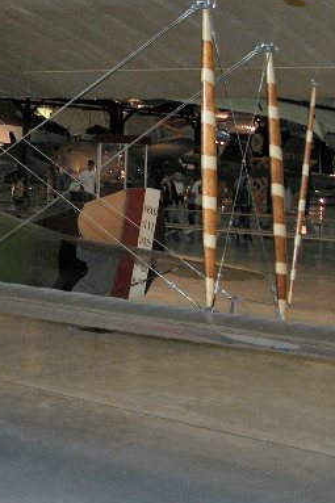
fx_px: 1062
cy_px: 181
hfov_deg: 17.0
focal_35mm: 76
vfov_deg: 26.6
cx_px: -84
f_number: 2.8
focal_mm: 8.9
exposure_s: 1/60
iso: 200
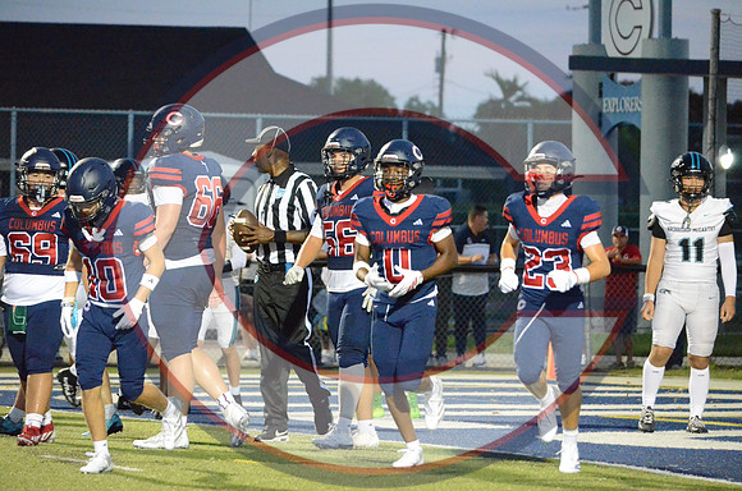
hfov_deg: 8.1
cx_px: 371
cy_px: 246
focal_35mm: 255
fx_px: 5244
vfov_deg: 5.4
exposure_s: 1/250
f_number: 5
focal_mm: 170
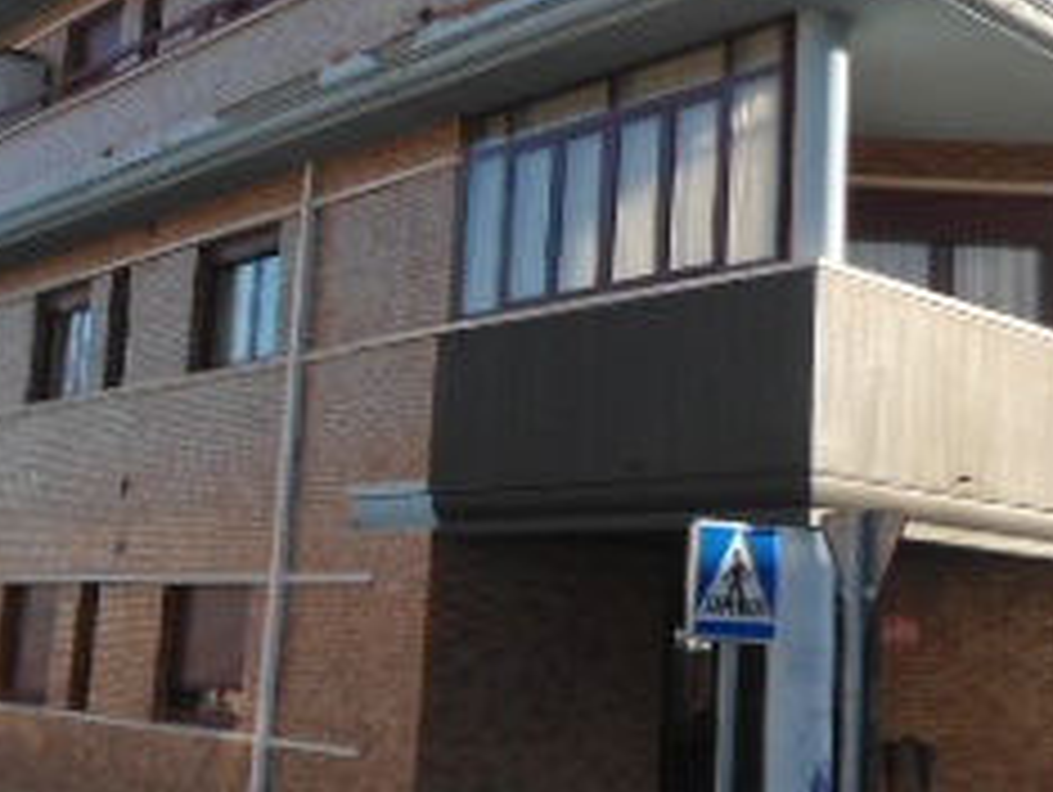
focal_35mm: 71
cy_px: 256
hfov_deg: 27.1
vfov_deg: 20.7
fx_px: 2162
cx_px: 756
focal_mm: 4.7
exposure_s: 1/80
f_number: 2.8
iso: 80
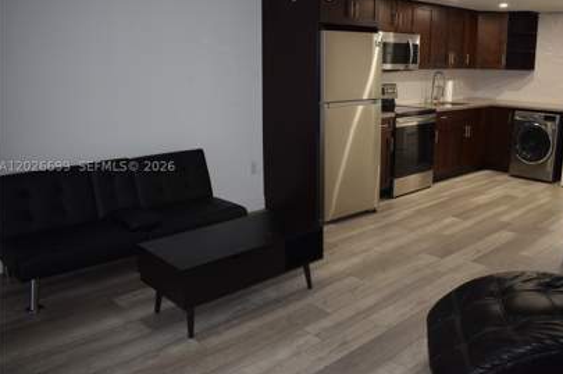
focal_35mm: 32
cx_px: 329
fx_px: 500
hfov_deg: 58.4
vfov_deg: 41.0
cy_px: 165
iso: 800
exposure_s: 1/60
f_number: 3.5
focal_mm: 18
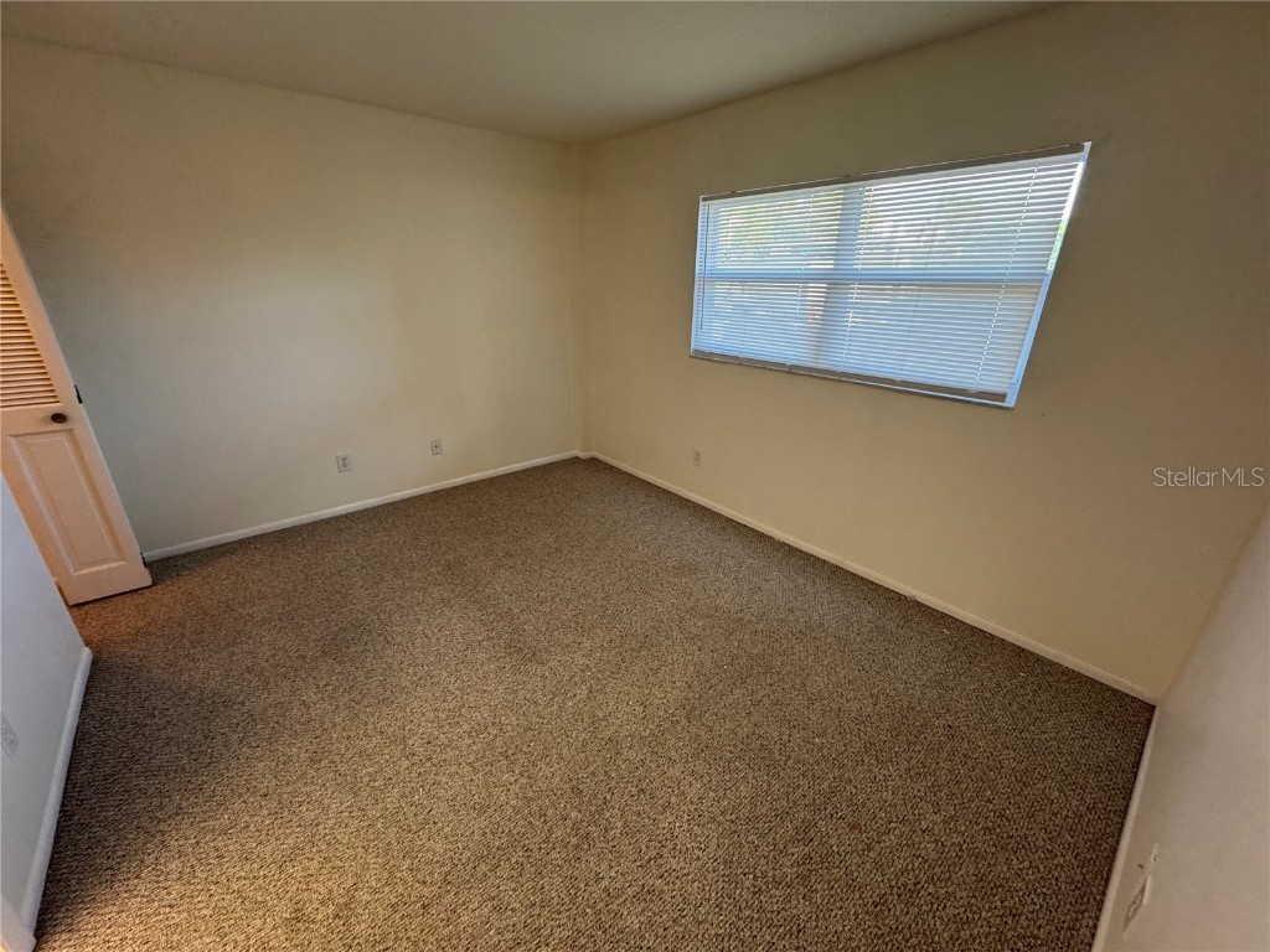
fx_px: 514
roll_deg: -0.7
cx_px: 635
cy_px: 476
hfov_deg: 102.1
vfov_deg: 85.7
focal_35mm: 14
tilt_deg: -22.3
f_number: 2.2
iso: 250
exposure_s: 1/60
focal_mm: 2.22
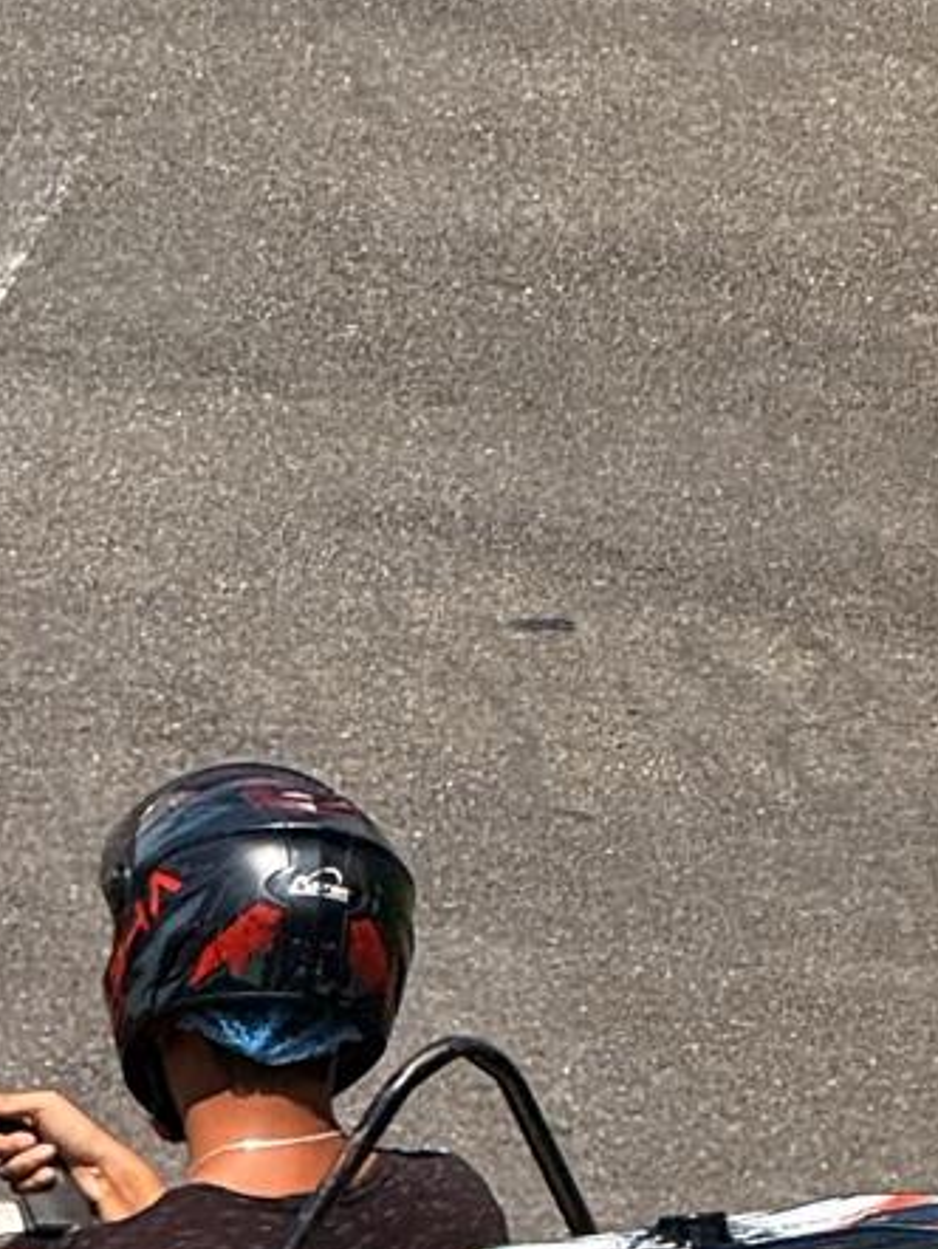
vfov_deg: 3.8
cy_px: 794
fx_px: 18805
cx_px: 271
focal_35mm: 521
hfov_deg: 2.9
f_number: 2.8
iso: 50
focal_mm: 15.66
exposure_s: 1/1481
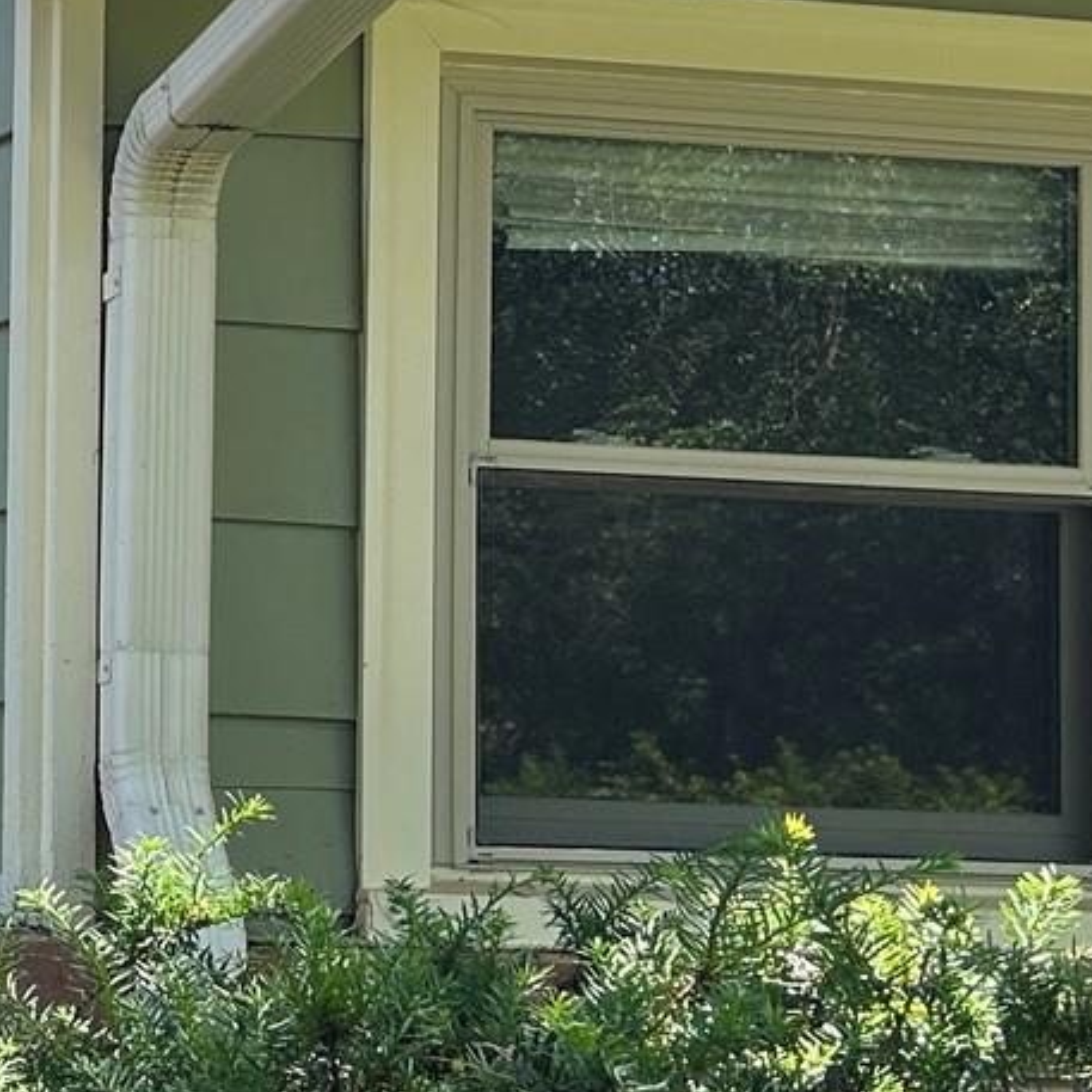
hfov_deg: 15.9
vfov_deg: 16.8
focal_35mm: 103
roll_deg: -2.7
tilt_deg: +5.5
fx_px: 3676
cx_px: -401
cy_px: 335
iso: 50
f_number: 1.5
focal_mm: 5.7
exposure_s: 1/488
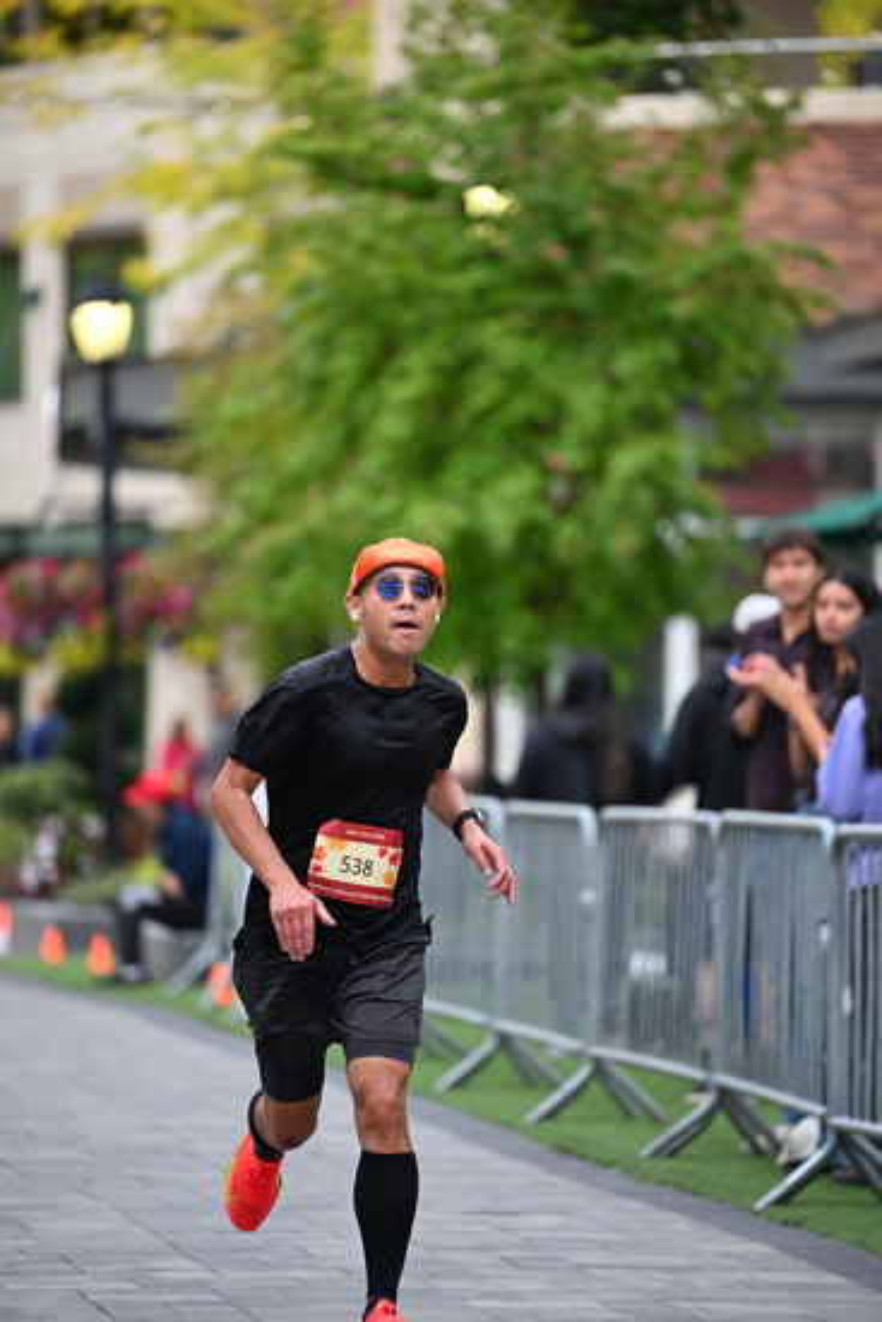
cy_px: 661
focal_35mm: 200
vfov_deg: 10.3
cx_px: 441
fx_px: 7345
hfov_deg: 6.9
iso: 1000
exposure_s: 1/1600
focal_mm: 200
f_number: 2.8
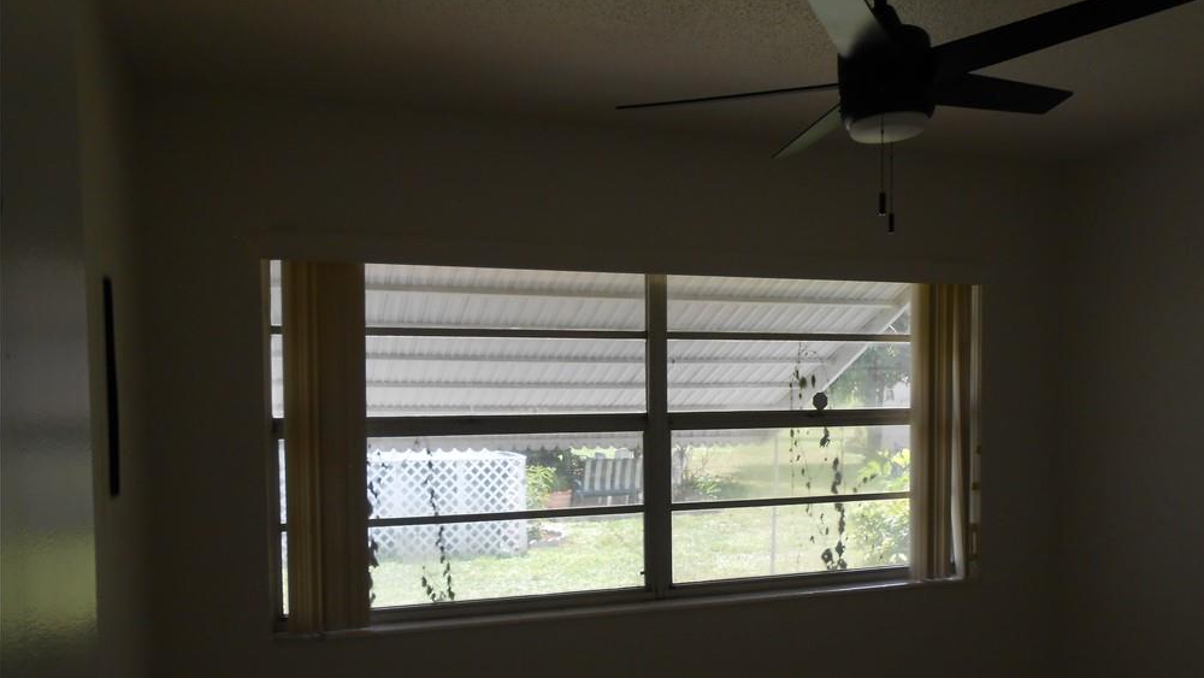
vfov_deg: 39.8
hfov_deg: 66.0
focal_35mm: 29
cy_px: 438
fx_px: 926
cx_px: 615
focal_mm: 4.6
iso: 80
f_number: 3.5
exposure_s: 1/60
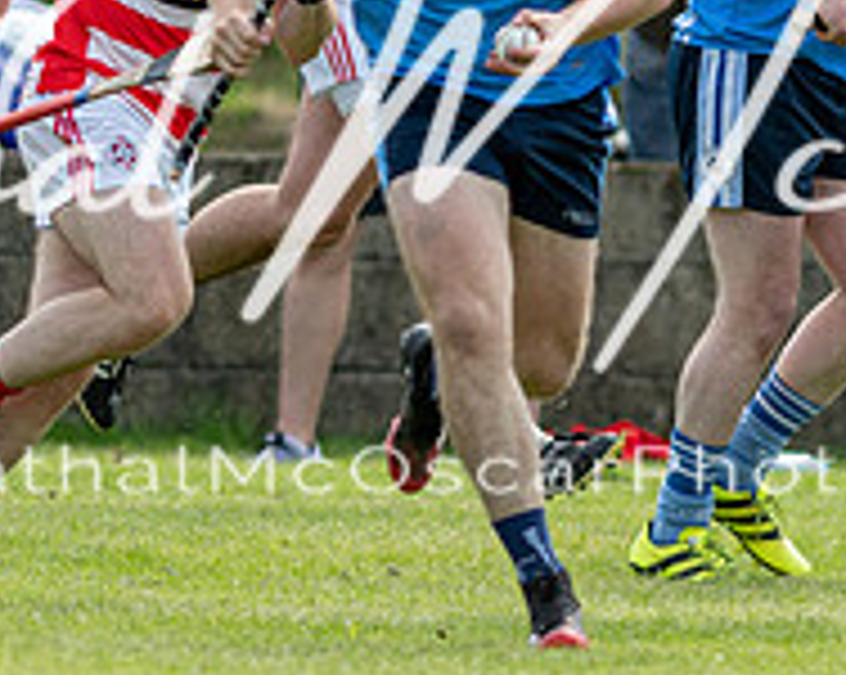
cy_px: 105
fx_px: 39895
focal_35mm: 1595
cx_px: 464
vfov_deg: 1.0
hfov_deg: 1.2
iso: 125
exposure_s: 1/1600
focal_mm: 300
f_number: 2.8
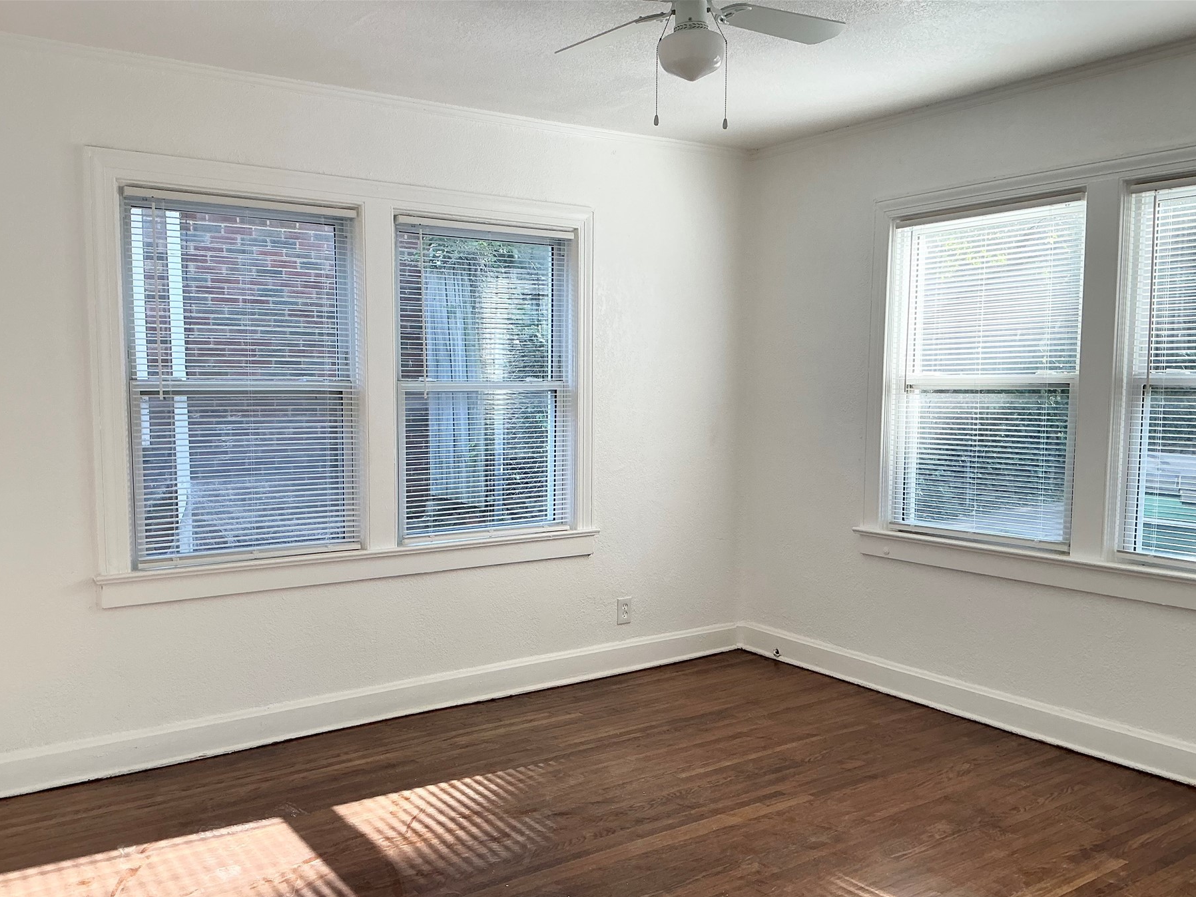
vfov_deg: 45.4
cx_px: 584
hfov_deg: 58.3
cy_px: 479
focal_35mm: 31
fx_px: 1071
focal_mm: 3
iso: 32
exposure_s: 1/163
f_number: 1.8
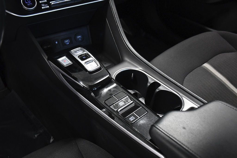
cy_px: 79
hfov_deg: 55.8
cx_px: 118
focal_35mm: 34
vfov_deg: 38.9
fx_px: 224
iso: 2500
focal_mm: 23
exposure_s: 1/200
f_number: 3.8
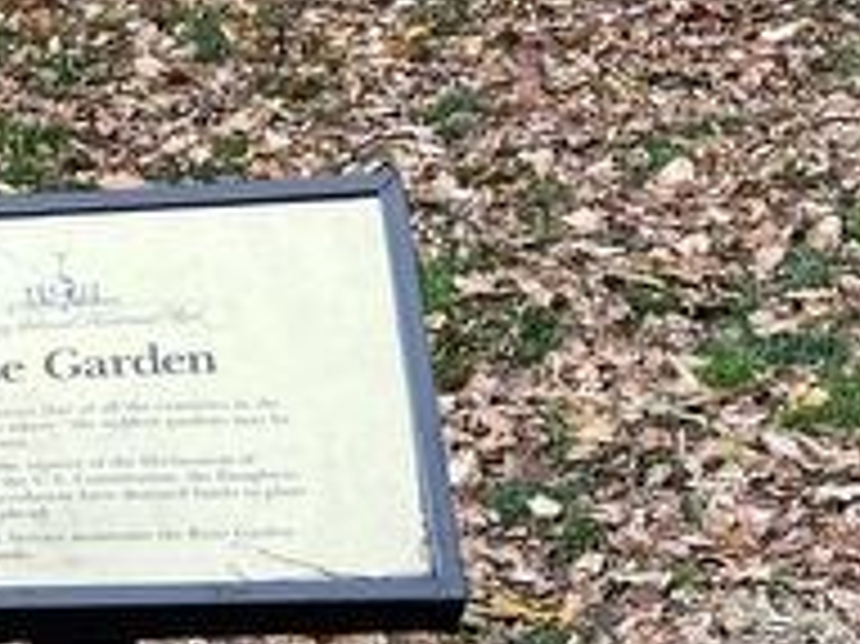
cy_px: 811
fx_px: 2706
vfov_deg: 13.1
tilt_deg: -25.7
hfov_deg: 17.8
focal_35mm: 109
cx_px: 72
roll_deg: +0.4
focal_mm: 5.1
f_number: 1.6
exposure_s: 1/322
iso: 50
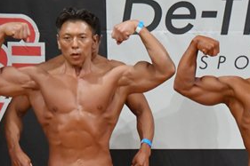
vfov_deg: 1.8
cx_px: 323
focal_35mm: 745
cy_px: 210
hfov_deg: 2.8
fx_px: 5170
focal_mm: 180
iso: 8000
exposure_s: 1/400
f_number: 5.6
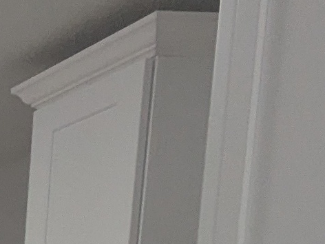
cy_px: 495
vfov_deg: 13.7
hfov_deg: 13.4
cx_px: -515
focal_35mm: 91
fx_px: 854
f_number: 2.2
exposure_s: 1/60
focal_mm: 1.83
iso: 66
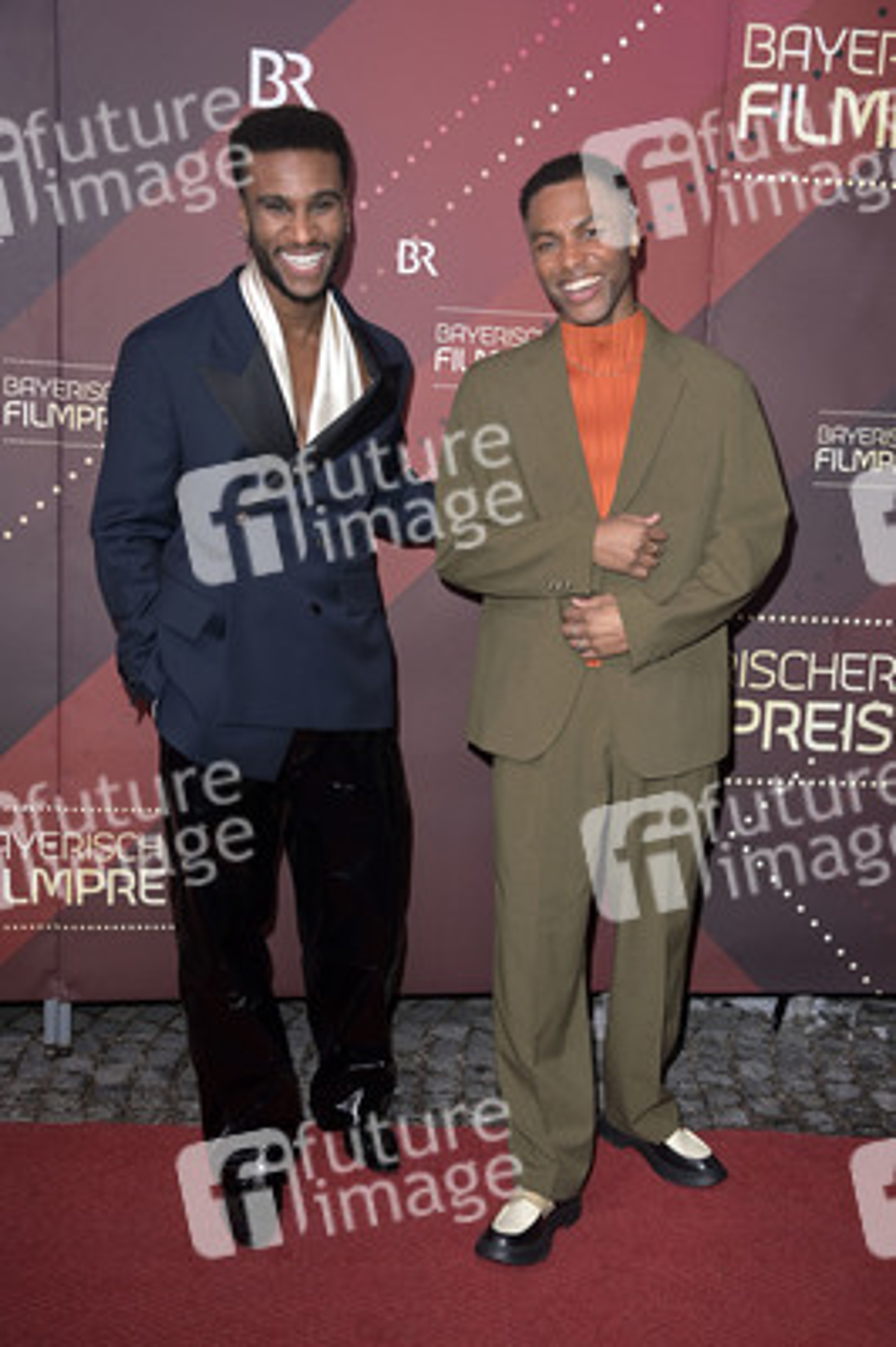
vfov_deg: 50.7
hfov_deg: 35.0
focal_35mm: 38
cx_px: 448
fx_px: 1421
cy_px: 674
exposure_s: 1/250
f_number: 5.6
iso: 640
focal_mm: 38
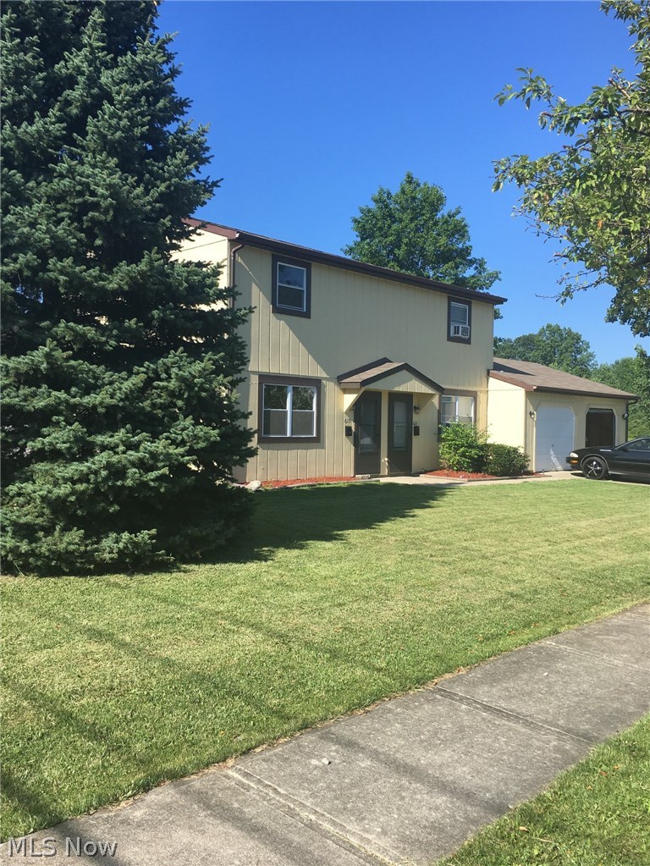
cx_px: 325
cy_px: 433
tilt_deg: +2.1
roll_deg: -2.7
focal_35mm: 29
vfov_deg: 61.6
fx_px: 726
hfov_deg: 48.3
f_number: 2.2
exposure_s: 1/950
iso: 25
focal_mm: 4.15
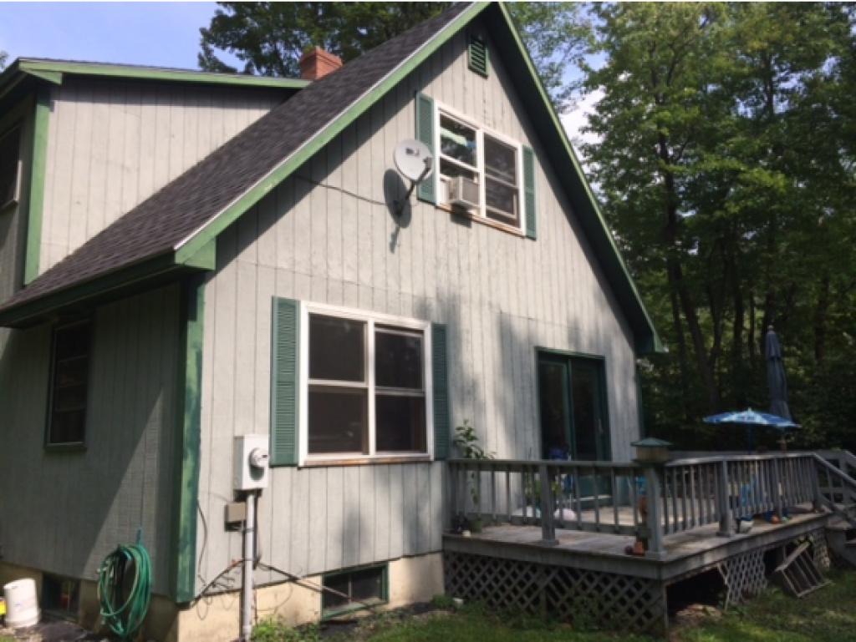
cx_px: 428
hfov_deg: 59.9
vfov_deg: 46.8
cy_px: 321
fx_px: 742
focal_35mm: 30
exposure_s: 1/1414
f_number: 2.2
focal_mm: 4.12
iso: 40
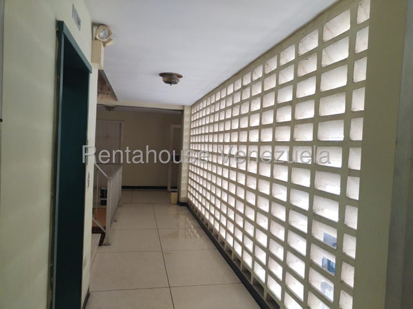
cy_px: 154
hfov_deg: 61.7
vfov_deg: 48.2
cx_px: 206
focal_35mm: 29
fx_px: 346
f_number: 1.8
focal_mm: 4.75
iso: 357
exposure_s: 1/33.3
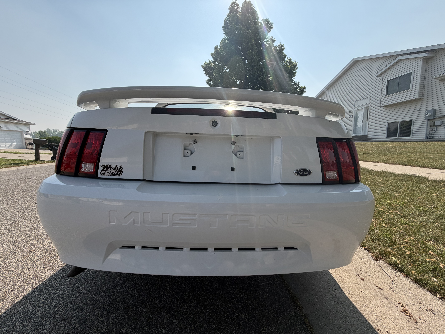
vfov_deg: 85.7
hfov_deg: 102.1
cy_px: 167
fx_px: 180
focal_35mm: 14
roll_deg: +2.6
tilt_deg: -6.5
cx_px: 222
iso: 25
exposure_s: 1/985
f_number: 2.2
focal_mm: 2.22
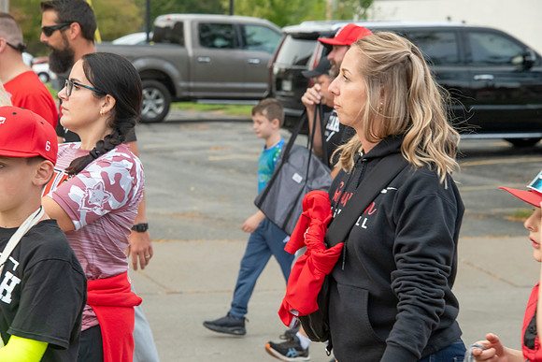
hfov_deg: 12.8
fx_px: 2409
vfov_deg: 8.6
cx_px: 271
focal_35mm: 160
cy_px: 181
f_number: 11
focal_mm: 160
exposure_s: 1/200
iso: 3200
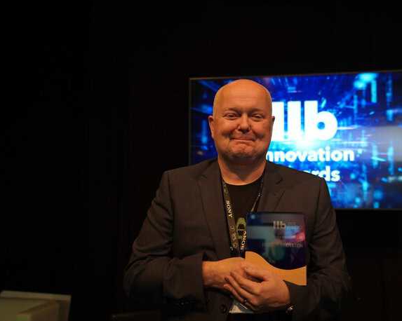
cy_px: 159
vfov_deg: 38.2
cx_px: 228
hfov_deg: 46.7
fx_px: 464
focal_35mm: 39
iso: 1600
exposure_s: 1/160
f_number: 4
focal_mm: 34
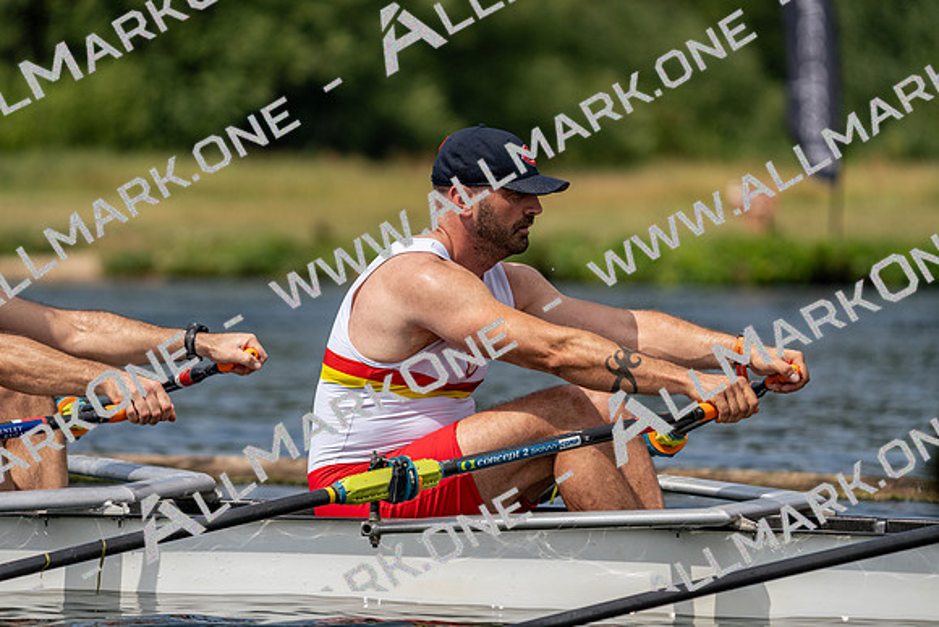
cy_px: 314
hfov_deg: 5.7
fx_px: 9366
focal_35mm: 359
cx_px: 470
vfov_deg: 3.8
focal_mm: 359
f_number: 6.3
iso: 200
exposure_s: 1/1600
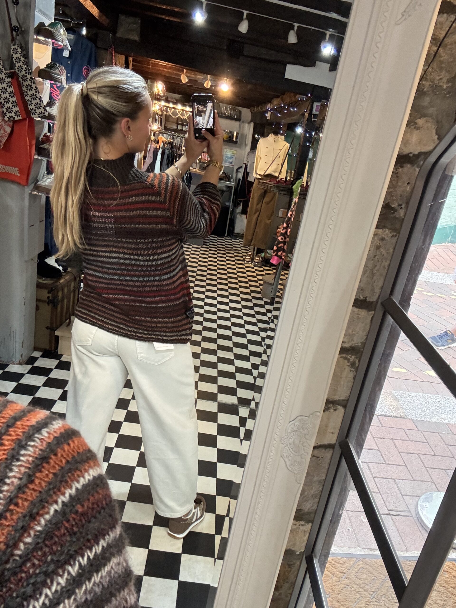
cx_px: 228
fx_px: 527
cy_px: 304
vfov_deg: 60.0
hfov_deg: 46.8
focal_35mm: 30
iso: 160
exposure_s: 1/50
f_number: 1.9
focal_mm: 2.69
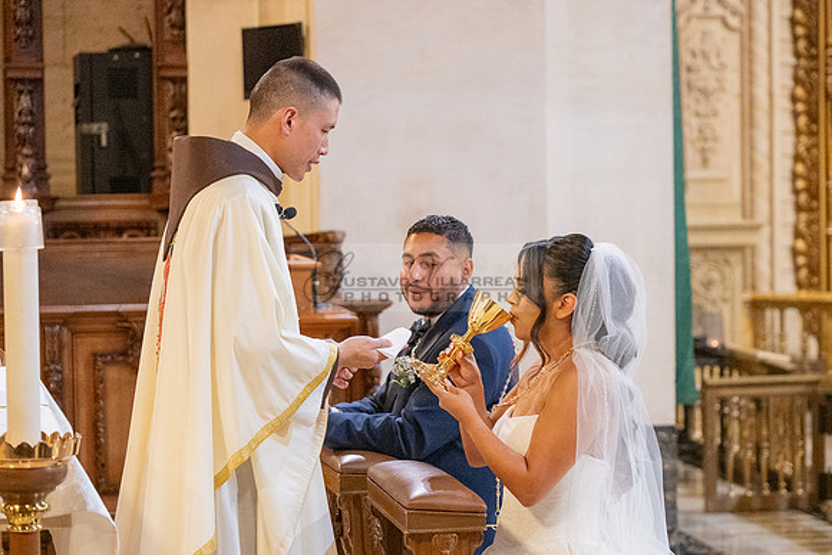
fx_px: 2615
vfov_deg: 12.1
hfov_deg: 18.1
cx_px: 477
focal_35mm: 113
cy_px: 292
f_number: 4
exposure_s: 1/200
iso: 3200
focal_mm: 95
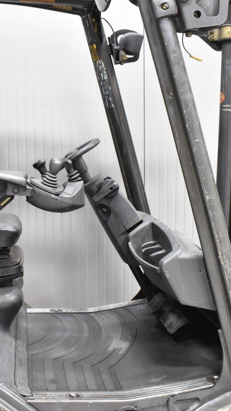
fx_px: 523
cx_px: 15
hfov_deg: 24.1
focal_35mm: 48
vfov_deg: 42.9
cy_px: 203
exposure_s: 1/13
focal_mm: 20
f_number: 4.5
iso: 1600
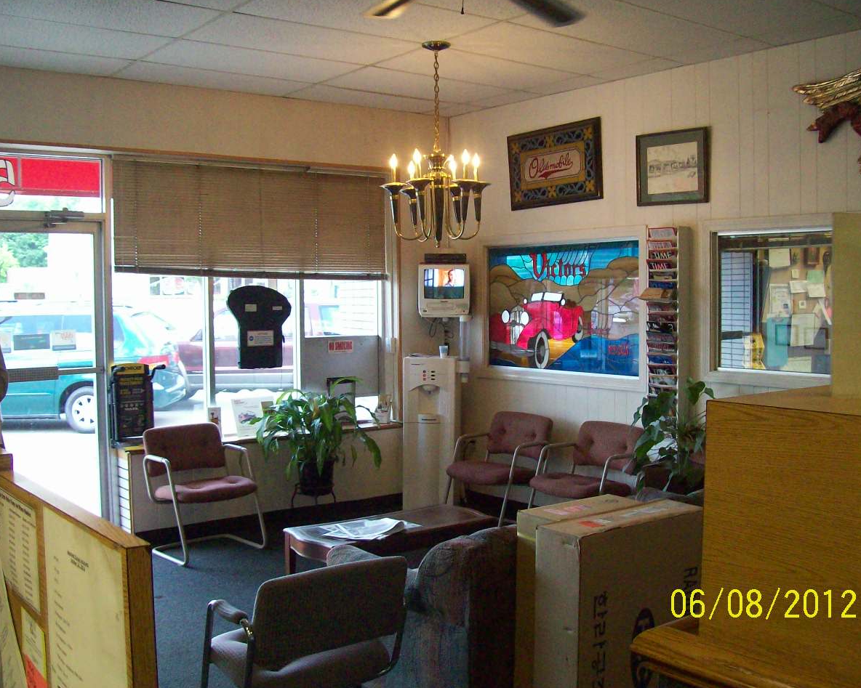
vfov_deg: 39.2
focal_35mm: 38
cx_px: 439
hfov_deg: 47.9
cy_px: 341
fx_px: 968
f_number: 2.7
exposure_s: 1/128
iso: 399
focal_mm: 6
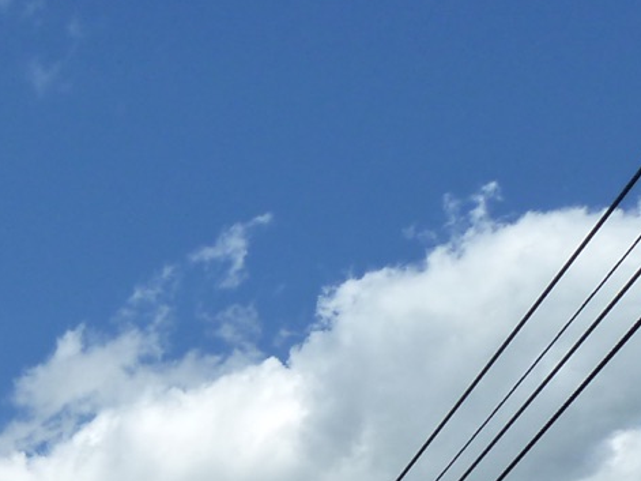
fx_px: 1574
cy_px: 770
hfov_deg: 19.2
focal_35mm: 85
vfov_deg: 15.7
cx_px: -397
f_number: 5
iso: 125
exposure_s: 1/500
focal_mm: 4.1
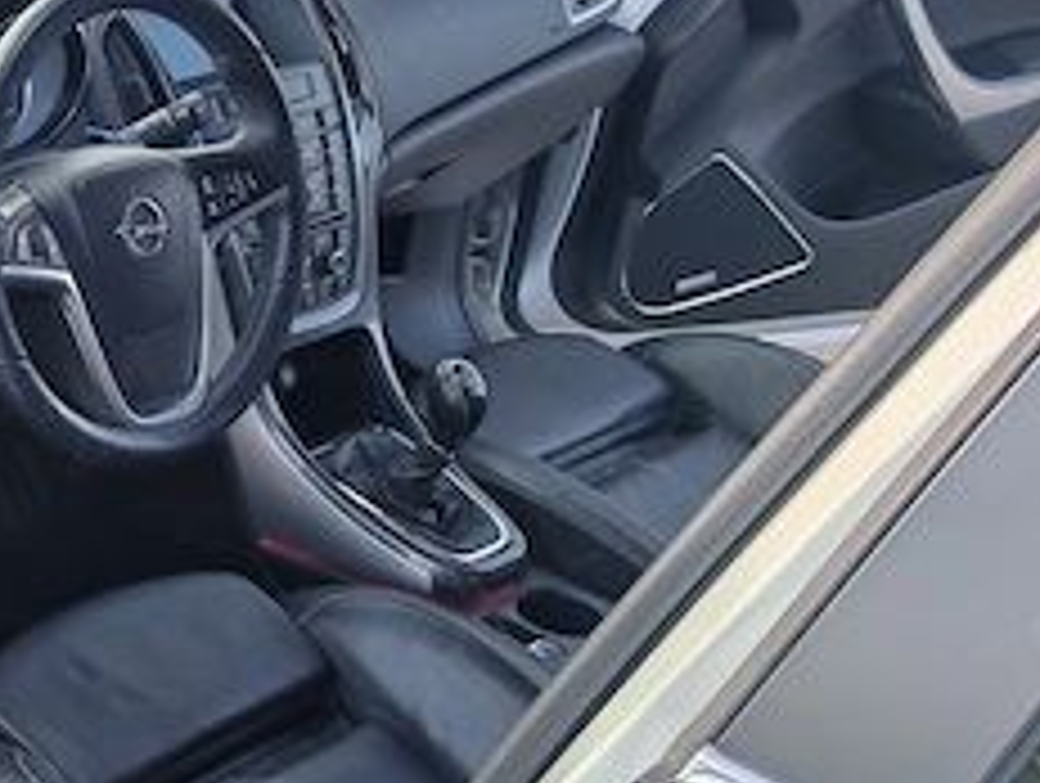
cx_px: -275
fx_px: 2106
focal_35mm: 70
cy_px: 508
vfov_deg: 21.0
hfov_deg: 24.5
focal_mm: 6.83
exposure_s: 1/100
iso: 100
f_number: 2
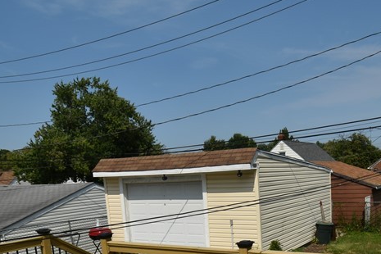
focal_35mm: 35
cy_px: 256
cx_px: 255
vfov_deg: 34.4
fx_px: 370
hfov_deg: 53.3
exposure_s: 1/200
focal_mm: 10
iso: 100
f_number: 16
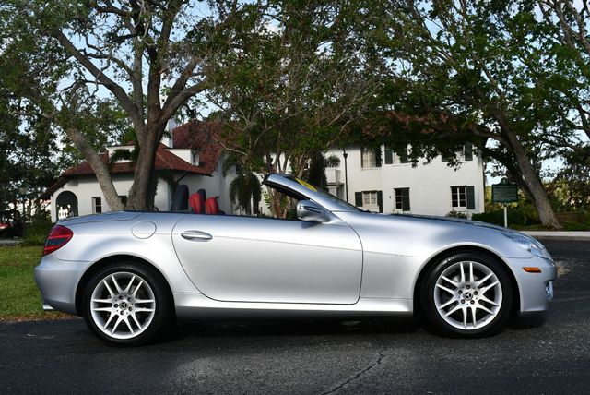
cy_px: 198
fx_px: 755
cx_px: 295
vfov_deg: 29.3
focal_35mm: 46
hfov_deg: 42.7
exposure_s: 1/320
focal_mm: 23
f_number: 9
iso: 100
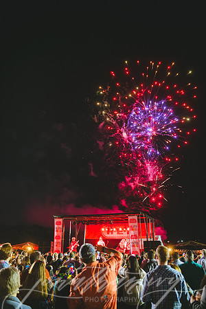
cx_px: 103
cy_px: 154
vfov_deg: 60.3
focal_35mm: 31
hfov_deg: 42.3
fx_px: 266
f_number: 2.8
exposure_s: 1/60
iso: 640
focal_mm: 31
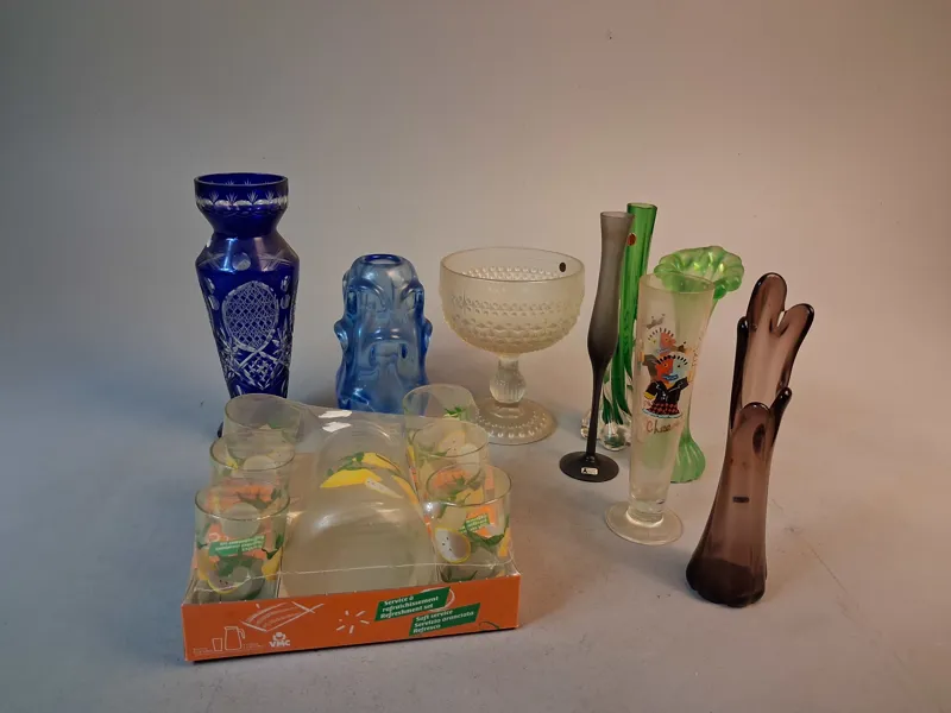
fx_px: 742
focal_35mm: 27
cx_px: 476
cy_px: 356
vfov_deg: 51.4
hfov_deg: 65.3
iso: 250
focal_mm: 4
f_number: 1.8
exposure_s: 1/50
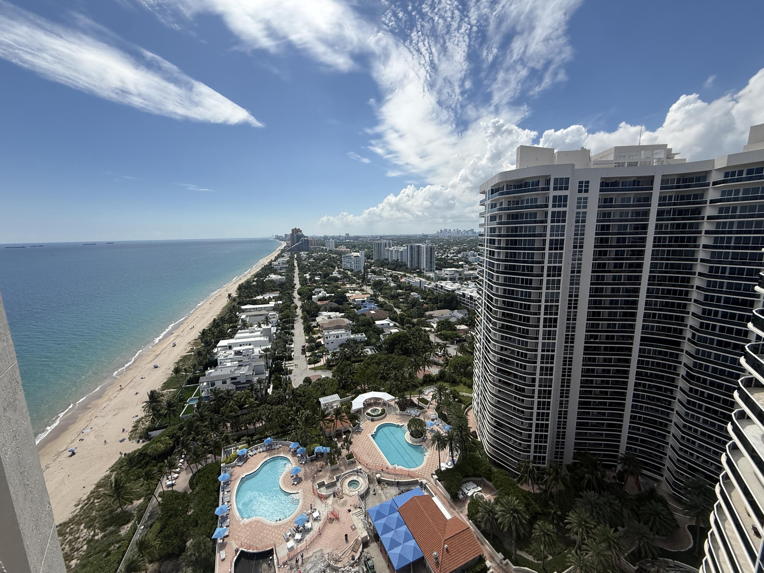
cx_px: 382
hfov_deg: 102.1
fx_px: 309
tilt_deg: -8.7
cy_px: 286
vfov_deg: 85.7
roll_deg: +1.6
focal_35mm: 14
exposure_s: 1/4149
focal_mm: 2.22
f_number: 2.2
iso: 50
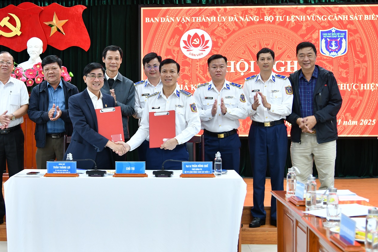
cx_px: 97
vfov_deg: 18.7
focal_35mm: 73
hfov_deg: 27.4
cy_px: 110
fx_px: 766
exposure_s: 1/40
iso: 800
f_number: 4
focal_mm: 48
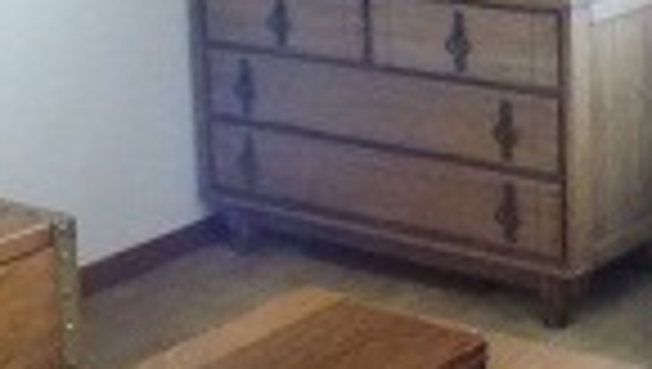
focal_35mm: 96
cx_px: 553
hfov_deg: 21.8
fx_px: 1662
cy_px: -112
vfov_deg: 12.3
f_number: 7.1
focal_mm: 3.58
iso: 1600
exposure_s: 1/3.2
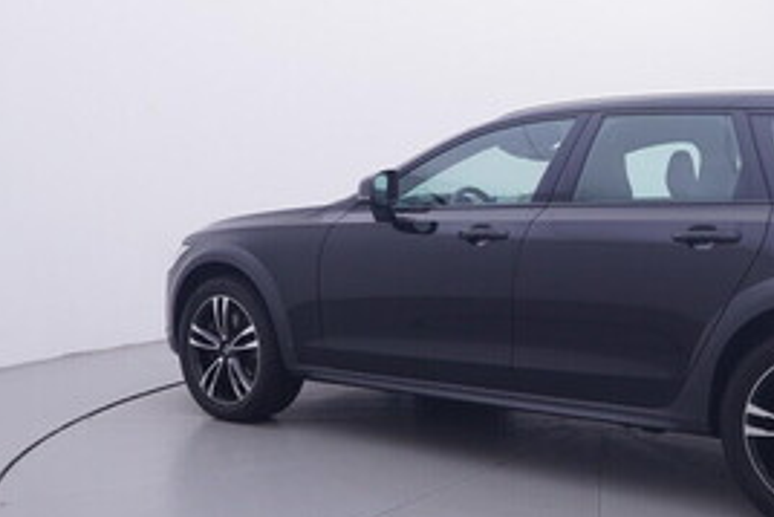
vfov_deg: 29.2
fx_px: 990
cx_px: 608
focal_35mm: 46
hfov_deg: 41.1
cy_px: 230
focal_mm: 15
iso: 200
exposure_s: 1/80
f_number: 5
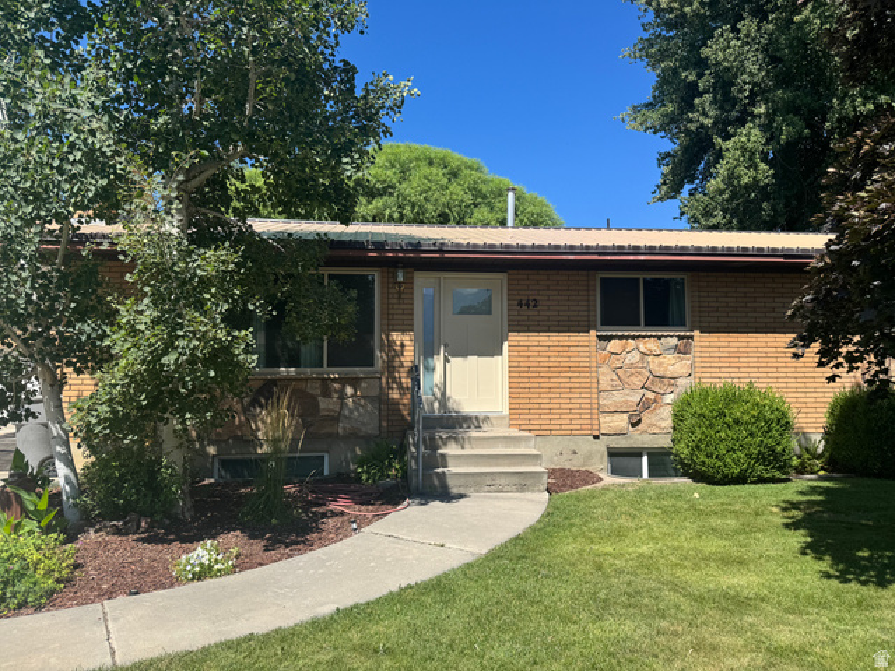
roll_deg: -0.6
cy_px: 336
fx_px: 621
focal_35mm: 24
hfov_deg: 71.6
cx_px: 448
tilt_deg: +3.4
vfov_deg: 56.8
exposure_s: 1/3597
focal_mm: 6.76
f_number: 1.78
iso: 80
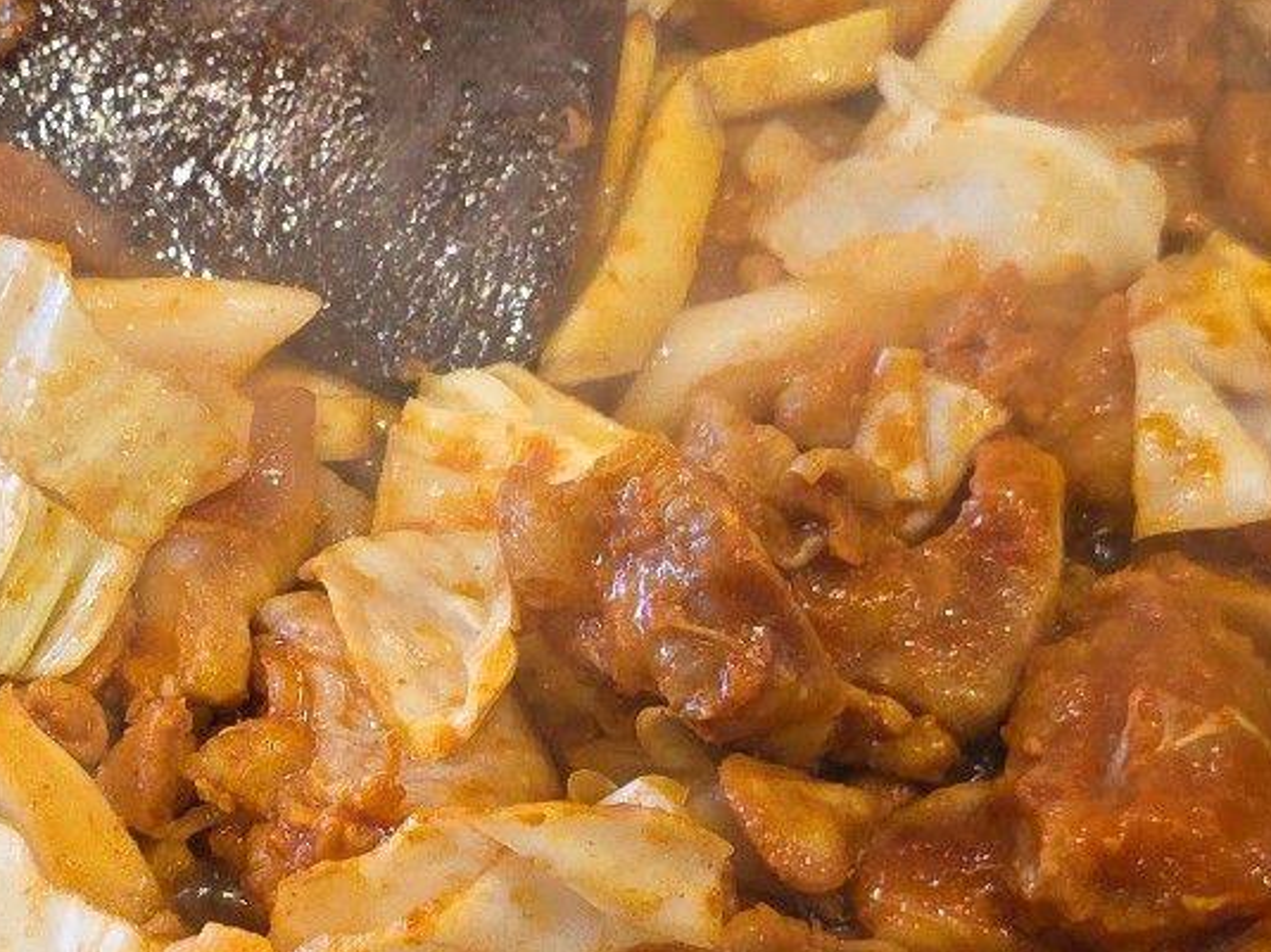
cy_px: 722
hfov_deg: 22.5
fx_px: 3157
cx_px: 273
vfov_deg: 17.1
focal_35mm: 86
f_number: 1.7
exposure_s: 1/120
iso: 320
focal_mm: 6.3
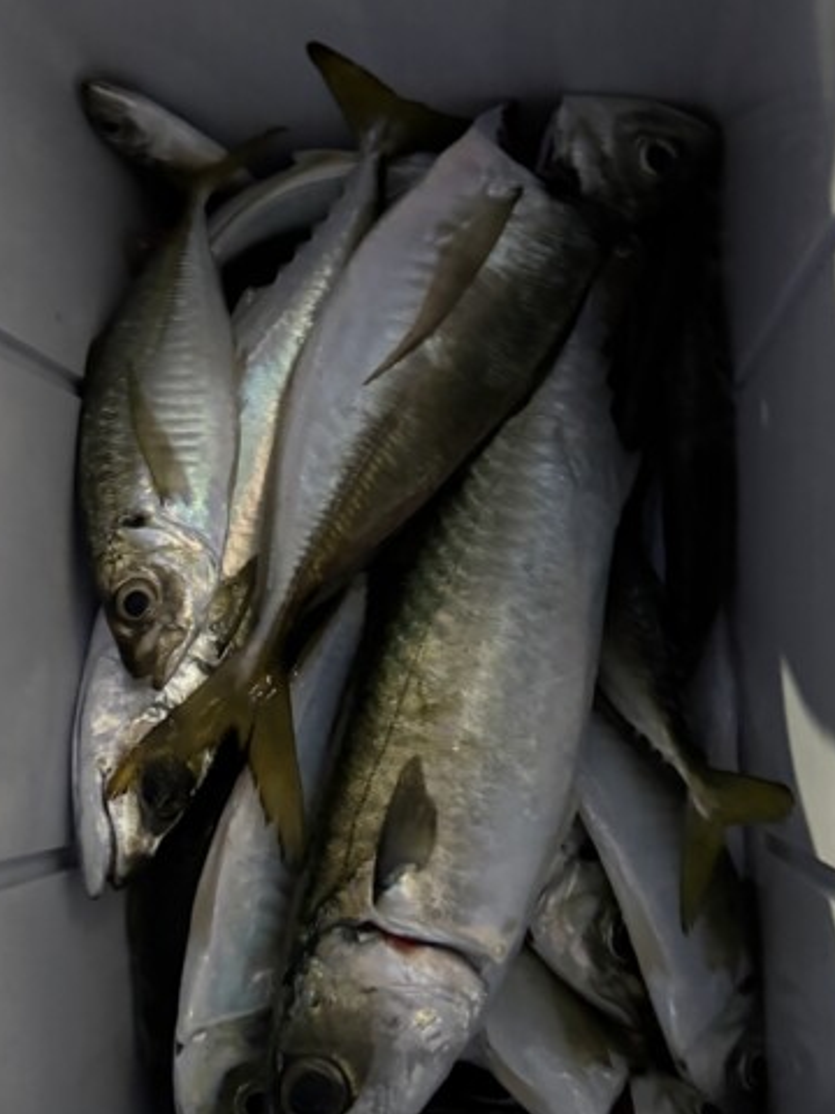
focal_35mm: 40
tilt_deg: -84.0
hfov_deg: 36.0
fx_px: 1286
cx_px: 406
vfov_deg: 46.8
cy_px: 511
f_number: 1.78
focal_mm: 6.76
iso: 1250
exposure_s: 1/30
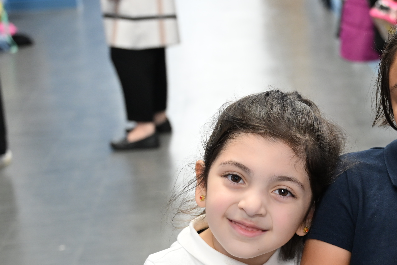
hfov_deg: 18.5
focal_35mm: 107
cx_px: 407
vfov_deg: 12.7
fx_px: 1180
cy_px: 247
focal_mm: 45
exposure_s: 1/60
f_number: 4
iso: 1250
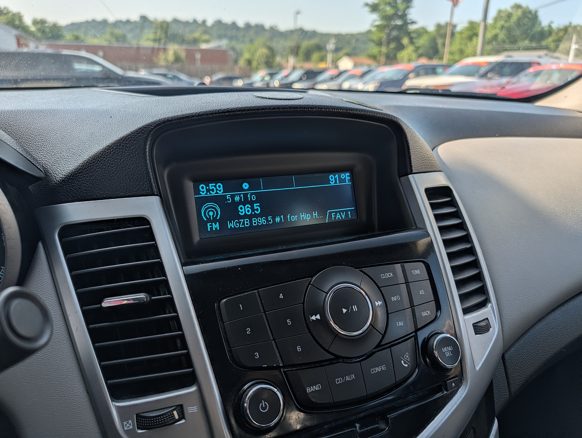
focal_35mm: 24
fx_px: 404
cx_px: 291
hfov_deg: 71.5
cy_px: 219
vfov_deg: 56.9
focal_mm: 6.9
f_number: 1.68
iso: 15
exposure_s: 1/593
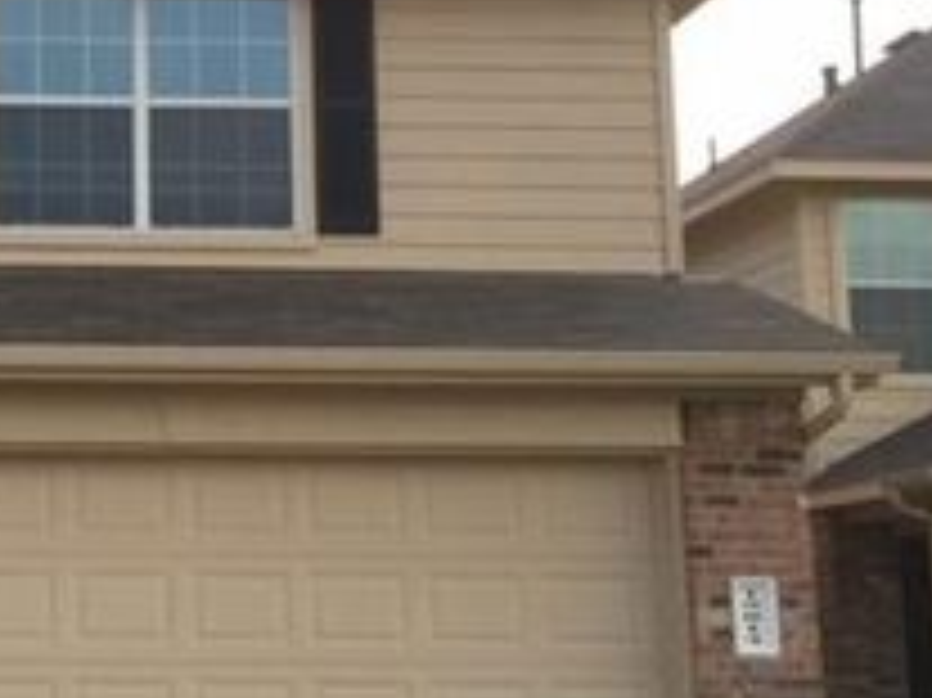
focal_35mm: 70
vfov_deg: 21.0
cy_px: 340
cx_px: -63
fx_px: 1884
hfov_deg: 25.9
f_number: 2.2
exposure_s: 1/30
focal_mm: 4.15
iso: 125
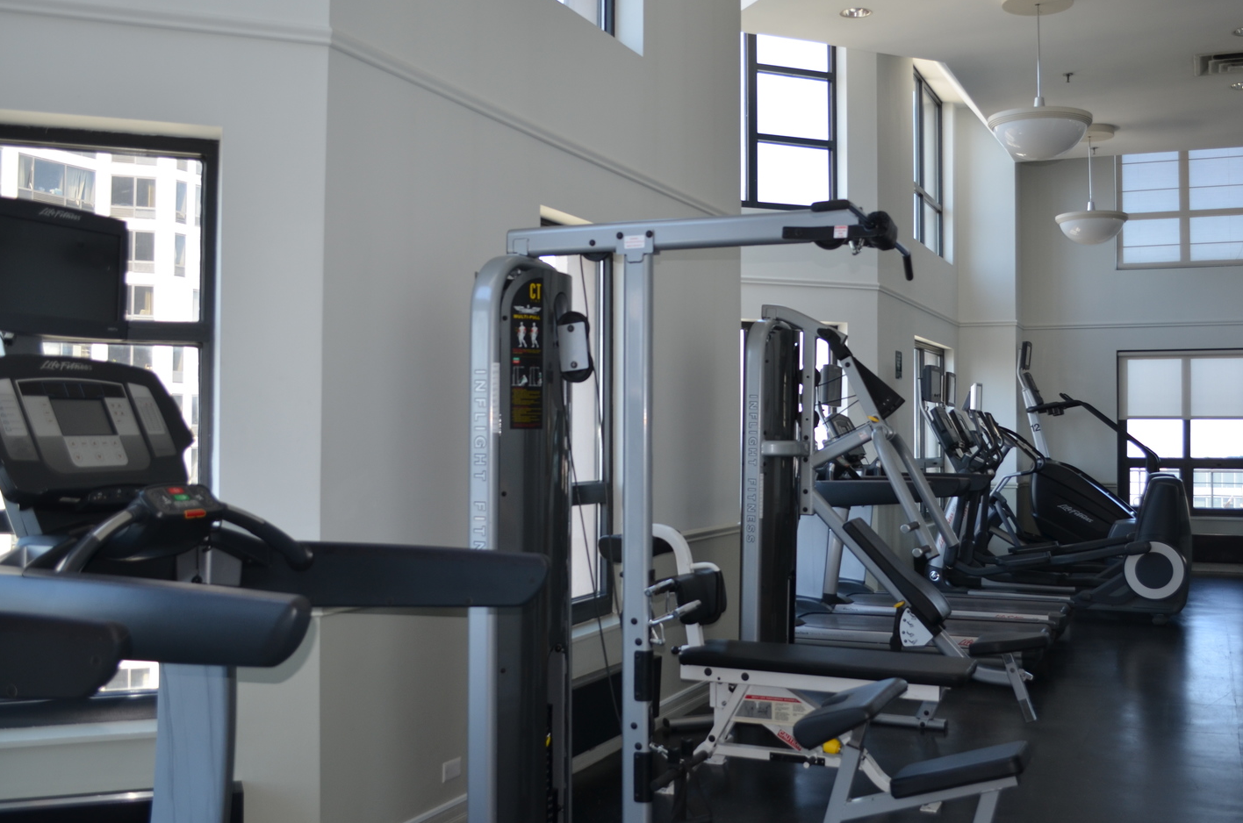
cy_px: 385
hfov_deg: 50.6
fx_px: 1309
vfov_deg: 34.9
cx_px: 708
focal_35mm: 38
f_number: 3.8
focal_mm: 22
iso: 200
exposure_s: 1/200
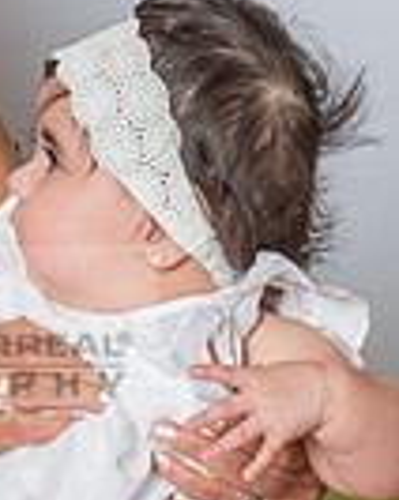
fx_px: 4823
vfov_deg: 5.9
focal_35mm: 326
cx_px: -97
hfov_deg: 4.7
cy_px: 66
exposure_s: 1/160
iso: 200
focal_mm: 52
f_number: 5.6
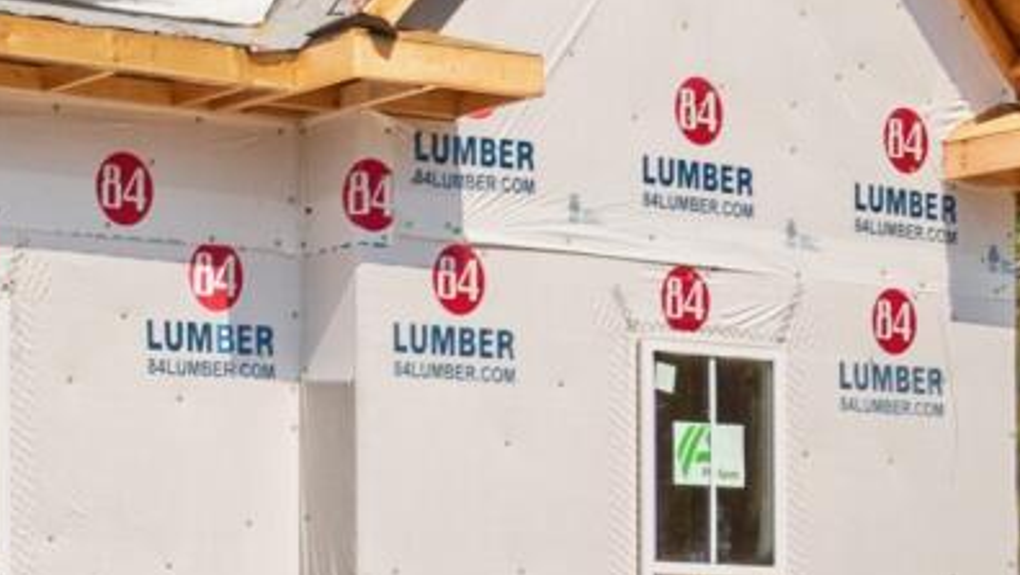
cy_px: 820
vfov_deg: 9.9
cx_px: -865
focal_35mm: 119
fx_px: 3219
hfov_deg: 15.3
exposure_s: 1/400
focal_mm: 10
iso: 100
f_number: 8
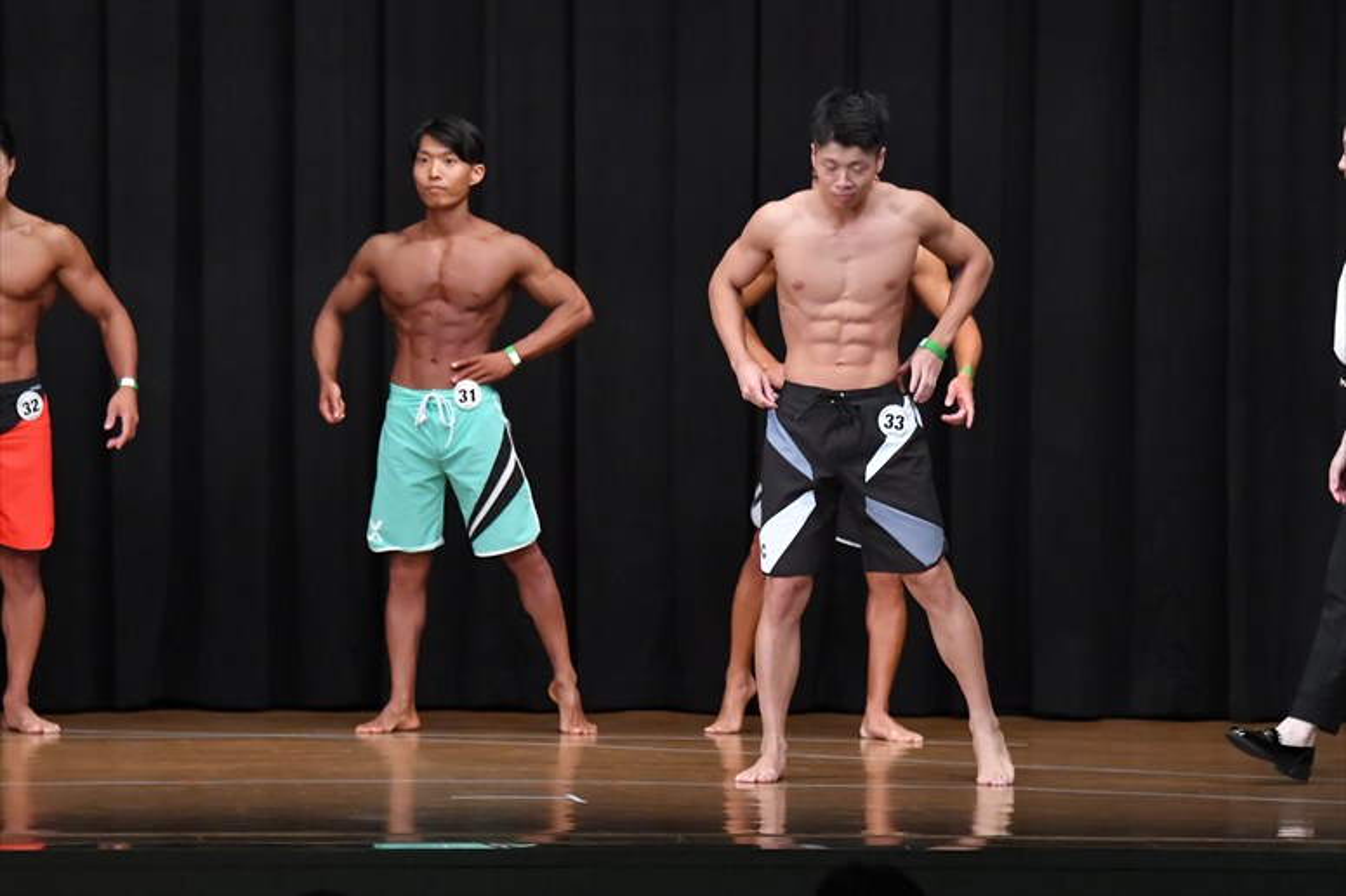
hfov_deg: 9.5
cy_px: 448
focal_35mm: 217
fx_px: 8110
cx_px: 673
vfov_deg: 6.3
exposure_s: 1/400
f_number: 5.6
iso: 8000
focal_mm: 145
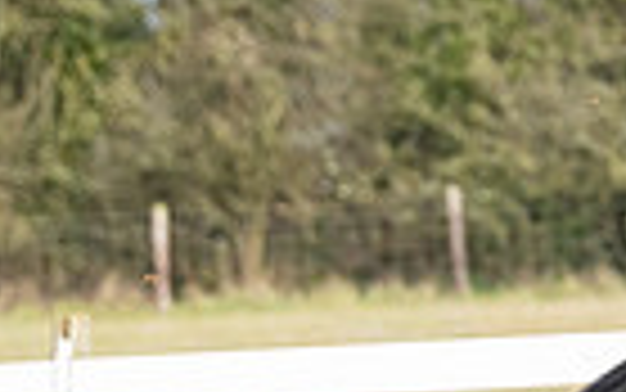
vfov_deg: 1.7
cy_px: 724
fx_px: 12818
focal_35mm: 751
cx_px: 1449
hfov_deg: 2.8
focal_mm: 135
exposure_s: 1/1600
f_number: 5
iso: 800
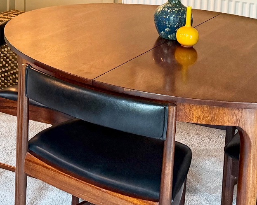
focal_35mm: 77
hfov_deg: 22.8
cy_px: -55
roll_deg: -0.6
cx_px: -48
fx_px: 585
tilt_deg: -6.6
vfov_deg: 18.6
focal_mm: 6.76
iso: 250
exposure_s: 1/50
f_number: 1.78
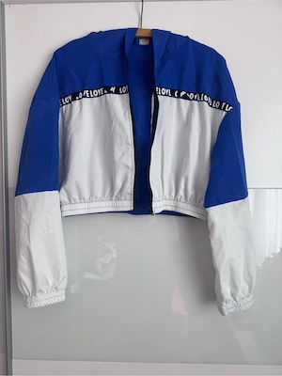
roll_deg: +0.0
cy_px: 188
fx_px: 261
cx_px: 141
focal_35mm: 24
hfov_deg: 56.8
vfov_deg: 71.6
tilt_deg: -2.4
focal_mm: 6.76
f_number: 1.78
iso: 100
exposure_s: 1/121
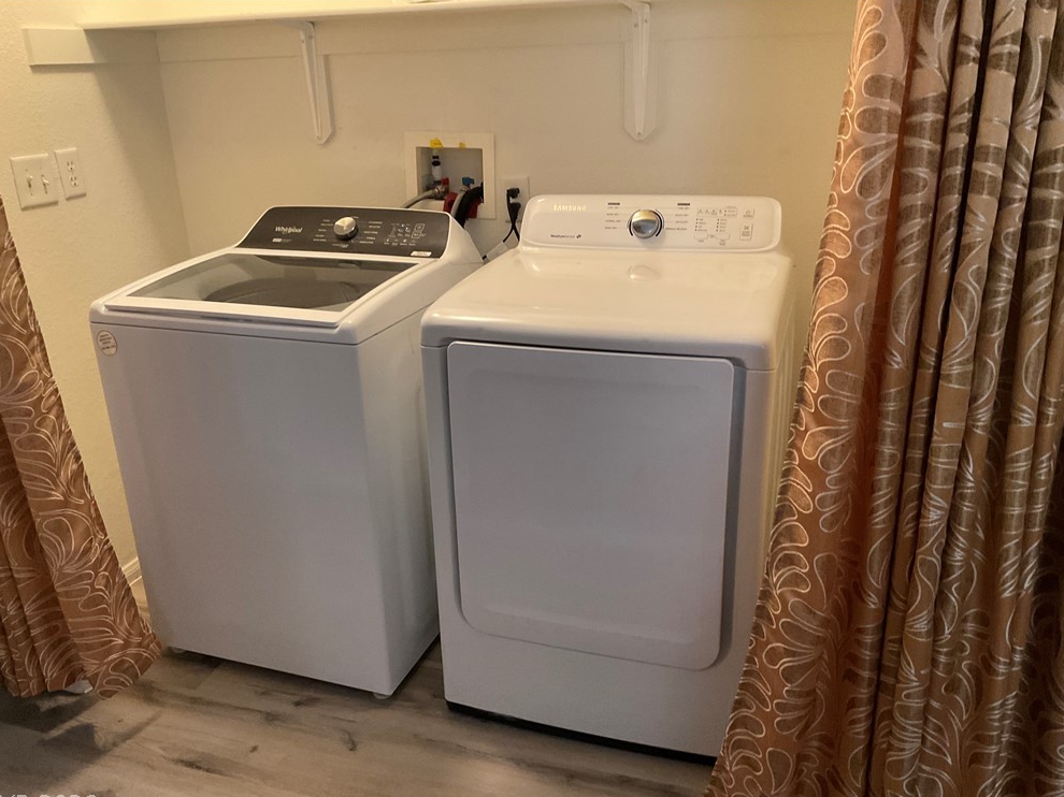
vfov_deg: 46.8
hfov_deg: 60.0
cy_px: 409
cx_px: 531
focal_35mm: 30
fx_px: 922
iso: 250
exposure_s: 1/40
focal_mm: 3
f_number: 1.8
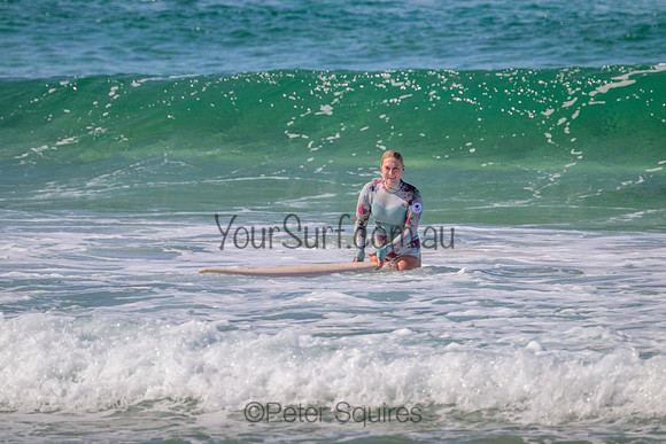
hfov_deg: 2.6
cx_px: 333
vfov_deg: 1.7
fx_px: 14803
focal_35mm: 800
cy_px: 222
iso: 1100
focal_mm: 800
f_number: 11
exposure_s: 1/2000
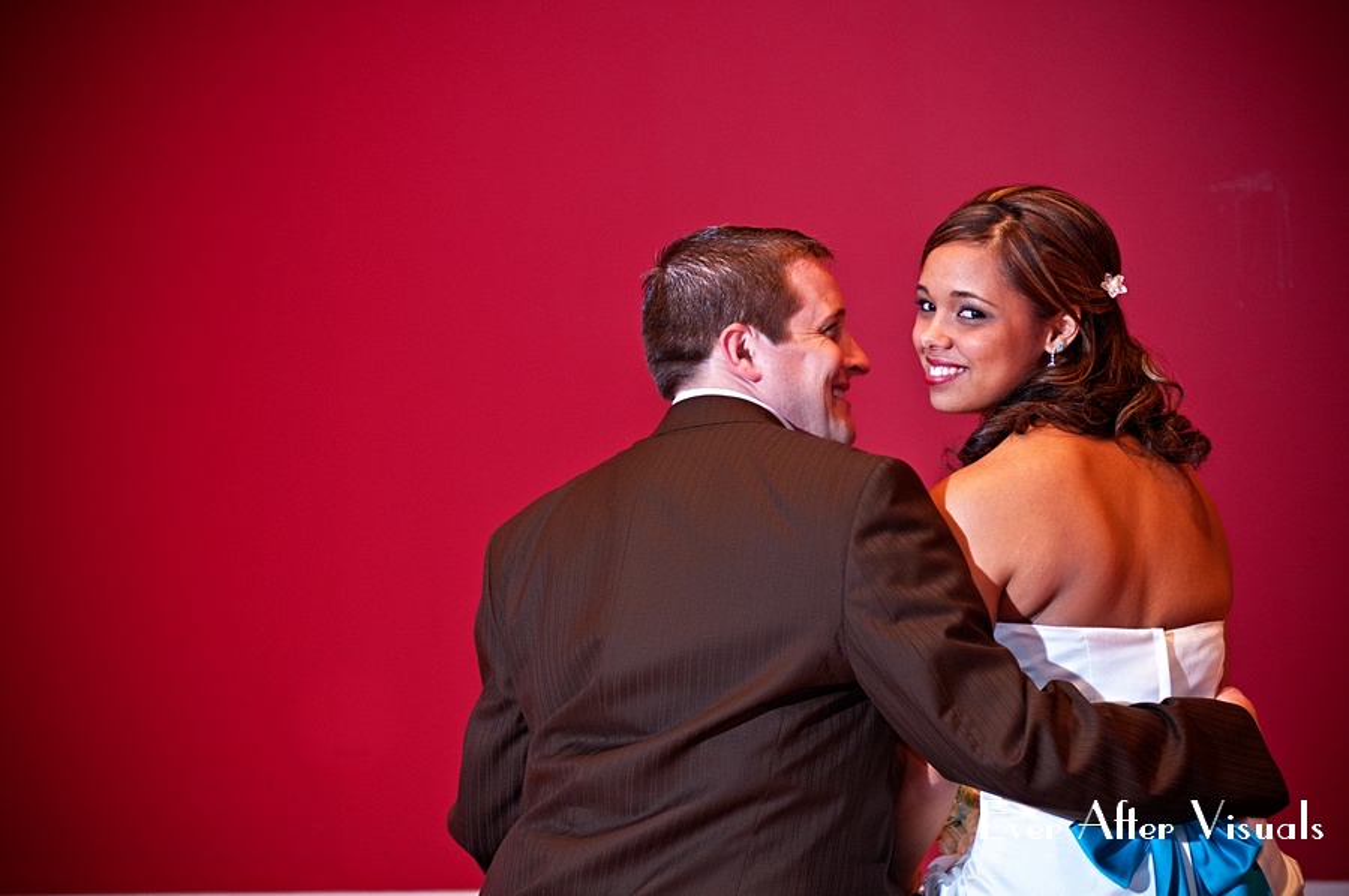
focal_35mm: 82
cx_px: 674
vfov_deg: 16.5
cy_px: 448
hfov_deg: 24.6
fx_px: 3088
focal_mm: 55
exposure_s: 1/125
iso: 640
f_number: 3.2
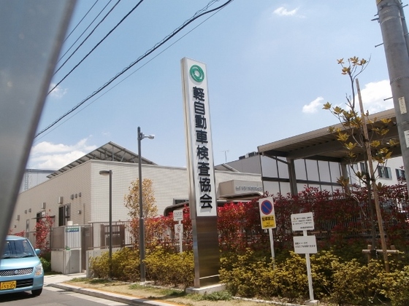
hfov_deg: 60.0
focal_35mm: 30
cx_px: 204
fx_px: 354
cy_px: 153
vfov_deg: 46.8
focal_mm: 5.36
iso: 100
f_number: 3.5
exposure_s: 1/1000
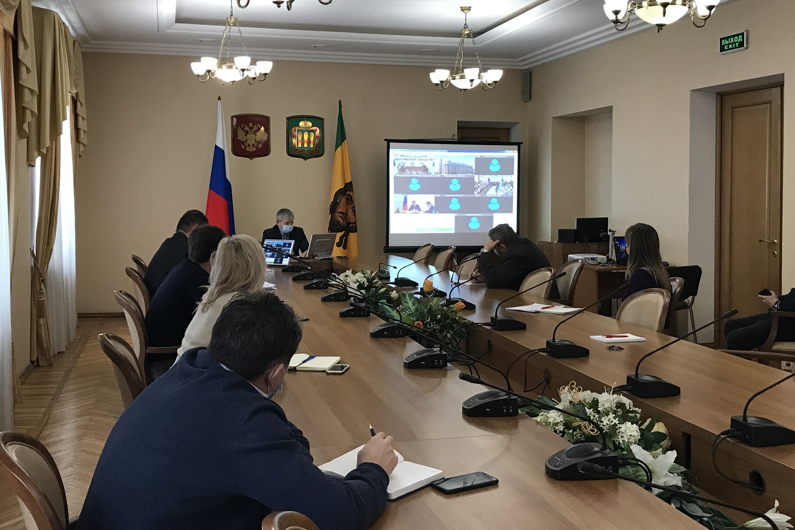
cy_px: 214
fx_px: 883
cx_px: 397
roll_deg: -0.6
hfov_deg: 48.5
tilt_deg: -0.4
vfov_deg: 33.3
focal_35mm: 40
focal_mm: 3.99
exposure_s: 1/33
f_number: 1.8
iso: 40
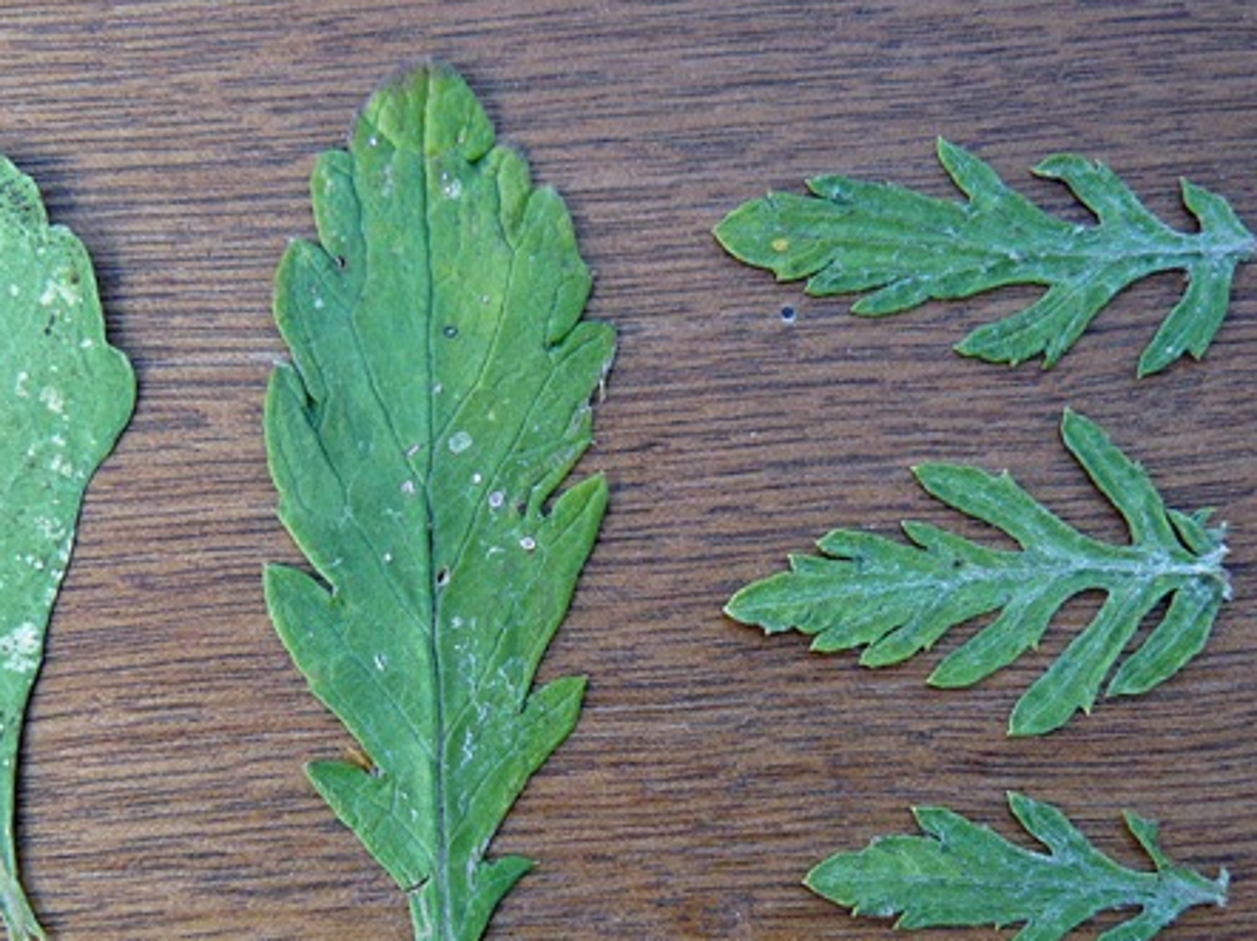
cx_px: 458
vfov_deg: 27.4
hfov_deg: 35.9
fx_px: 1924
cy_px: 591
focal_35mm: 53
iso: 100
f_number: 2.8
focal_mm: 6
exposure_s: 1/100
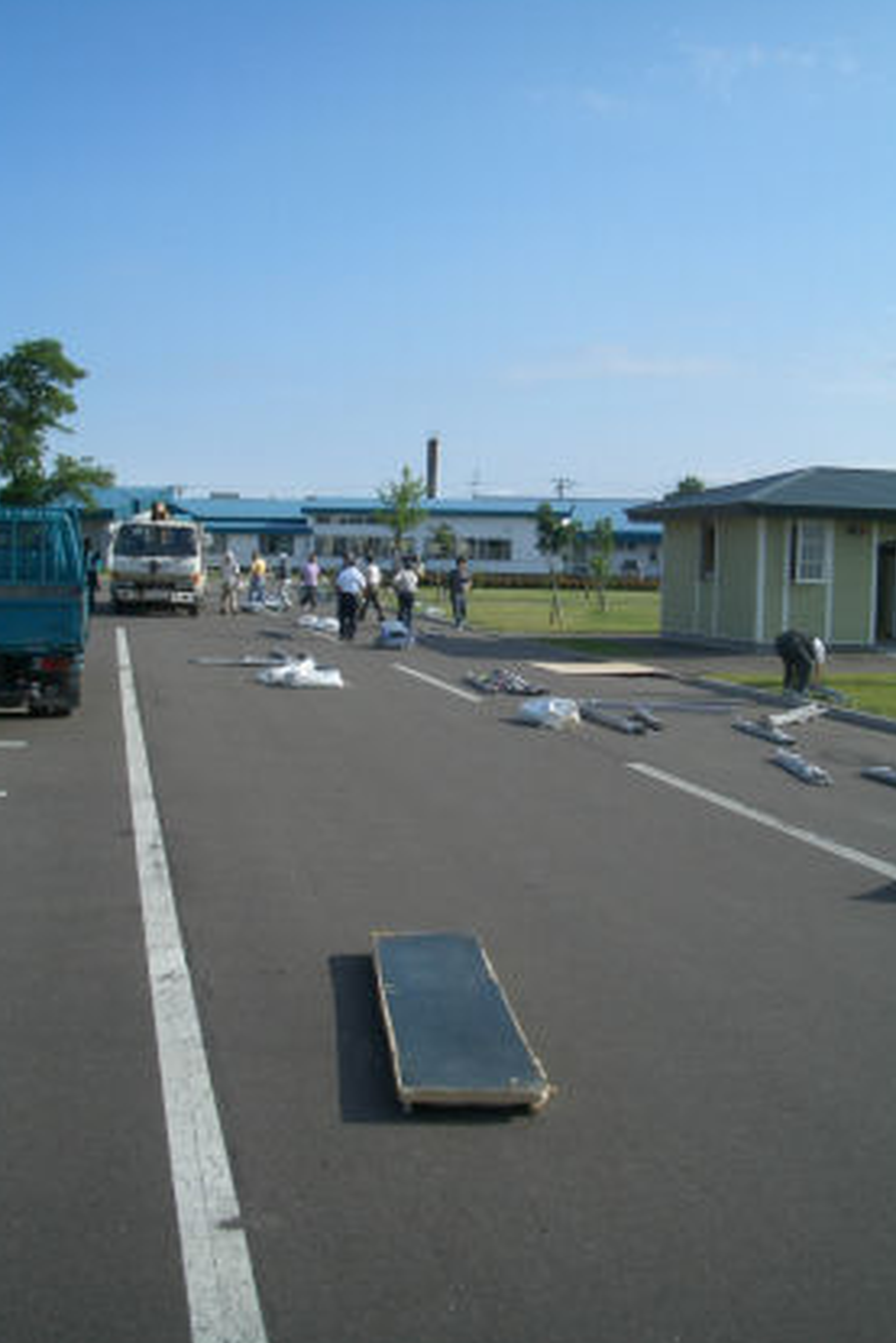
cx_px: 442
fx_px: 1380
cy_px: 673
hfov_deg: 36.0
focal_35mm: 37
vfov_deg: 51.9
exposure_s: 1/640
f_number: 4.3
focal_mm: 5.8
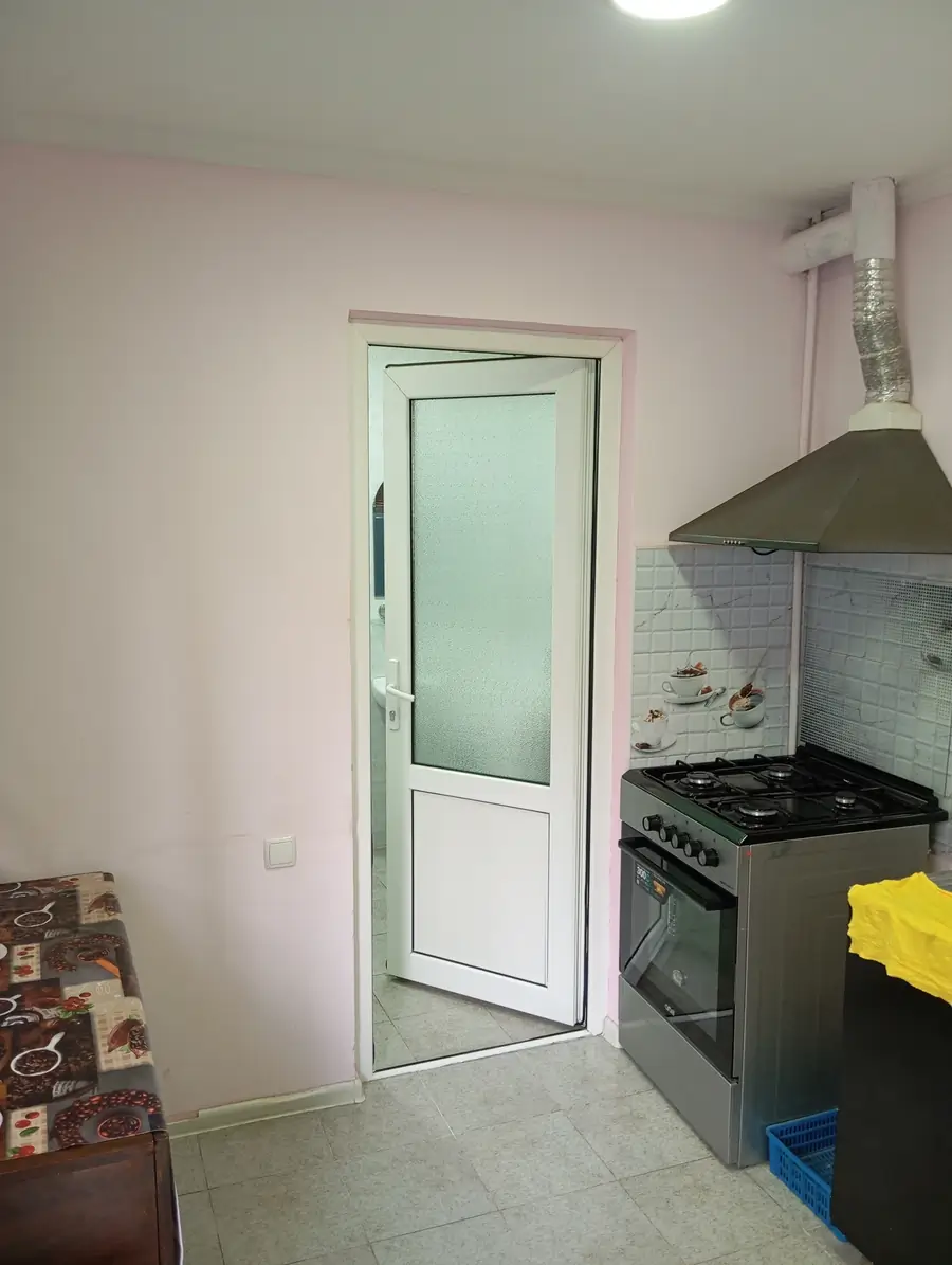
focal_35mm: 28
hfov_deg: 49.9
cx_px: 476
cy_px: 632
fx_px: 1024
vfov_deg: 63.4
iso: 818
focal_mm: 4.22
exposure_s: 1/33.3
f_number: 1.8
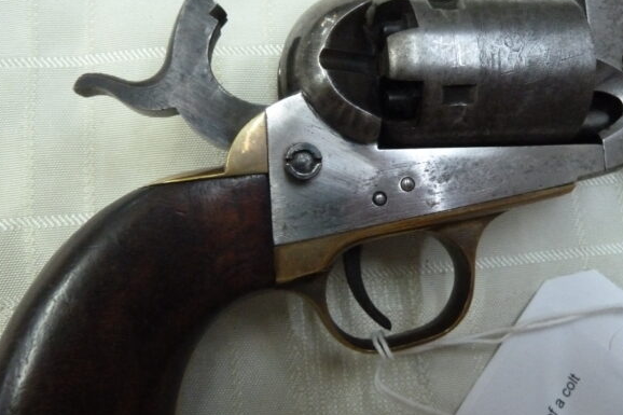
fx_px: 467
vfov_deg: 47.8
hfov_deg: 67.4
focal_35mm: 27
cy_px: 179
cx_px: 316
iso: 800
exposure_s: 1/50
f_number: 3.3
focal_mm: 4.1
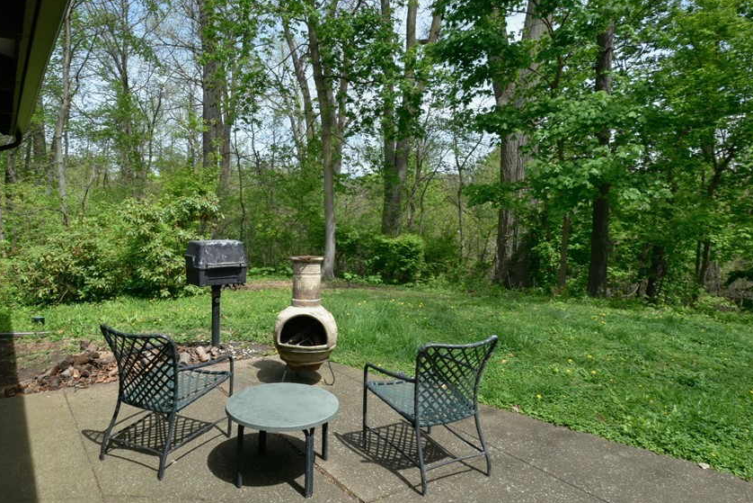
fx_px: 460
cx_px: 345
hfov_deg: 78.4
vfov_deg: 57.0
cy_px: 292
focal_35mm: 22
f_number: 22
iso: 200
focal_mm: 17
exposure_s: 1/30
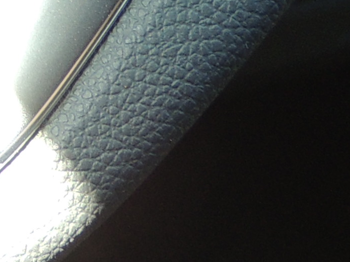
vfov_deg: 7.0
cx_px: -320
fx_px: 2012
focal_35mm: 199
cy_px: -404
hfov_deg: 9.4
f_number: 3.1
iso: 140
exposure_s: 1/30
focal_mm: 5.3
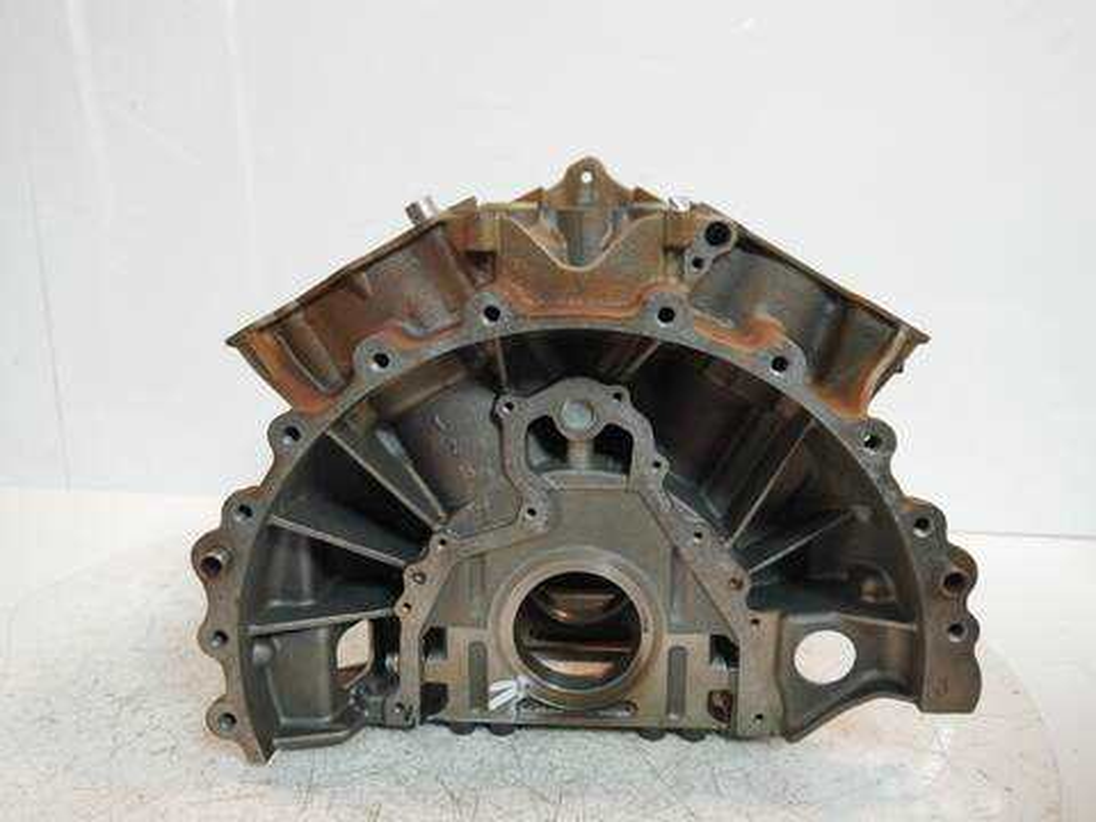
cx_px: 548
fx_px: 887
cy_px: 411
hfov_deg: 63.4
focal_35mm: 28
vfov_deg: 49.7
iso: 640
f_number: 3.5
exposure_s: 1/125
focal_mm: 14
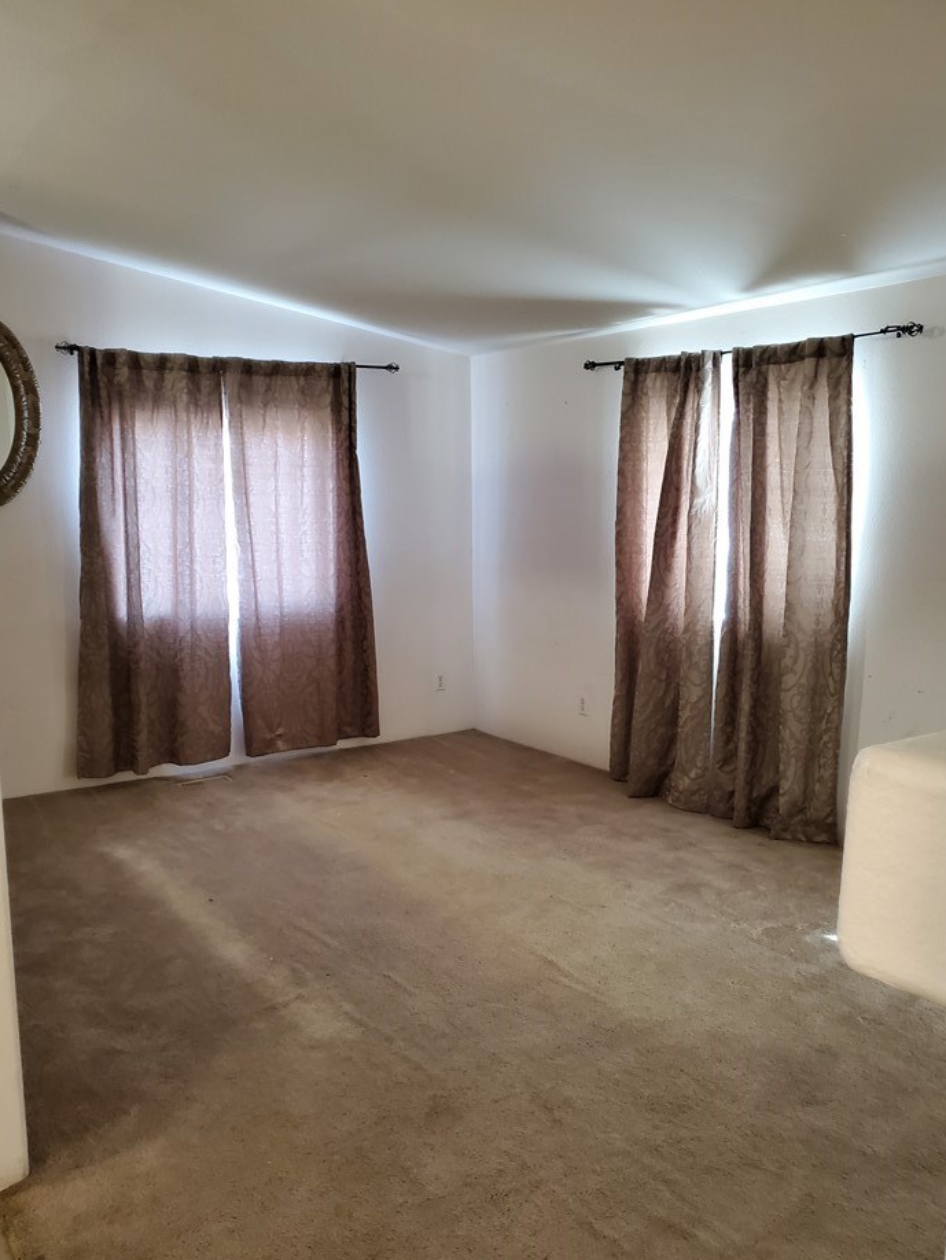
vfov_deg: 61.6
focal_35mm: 29
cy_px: 684
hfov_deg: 48.2
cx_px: 453
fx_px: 1056
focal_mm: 4.3
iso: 320
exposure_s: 1/39
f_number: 1.5
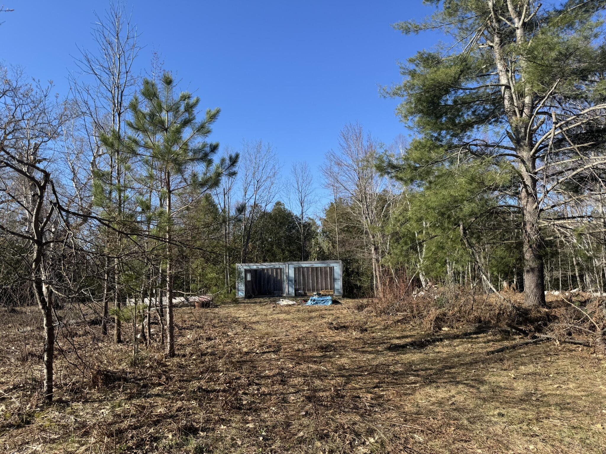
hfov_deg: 71.6
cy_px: 227
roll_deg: +2.5
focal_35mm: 24
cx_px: 303
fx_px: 420
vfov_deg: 56.8
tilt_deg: +7.3
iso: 80
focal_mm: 6.76
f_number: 1.78
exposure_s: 1/2252
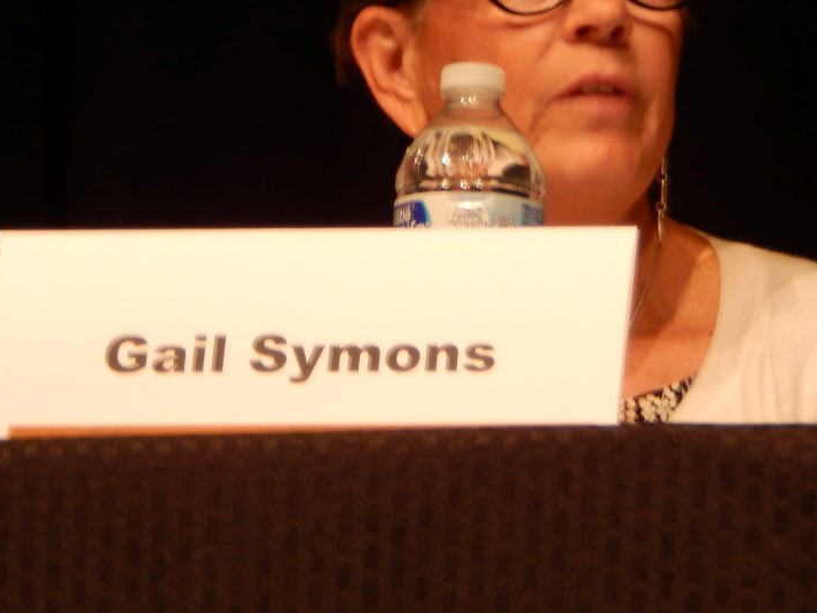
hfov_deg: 3.9
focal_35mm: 505
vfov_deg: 2.9
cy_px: 69
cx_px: 470
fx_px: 11921
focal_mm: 44.9
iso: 125
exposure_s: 1/30
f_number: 5.6
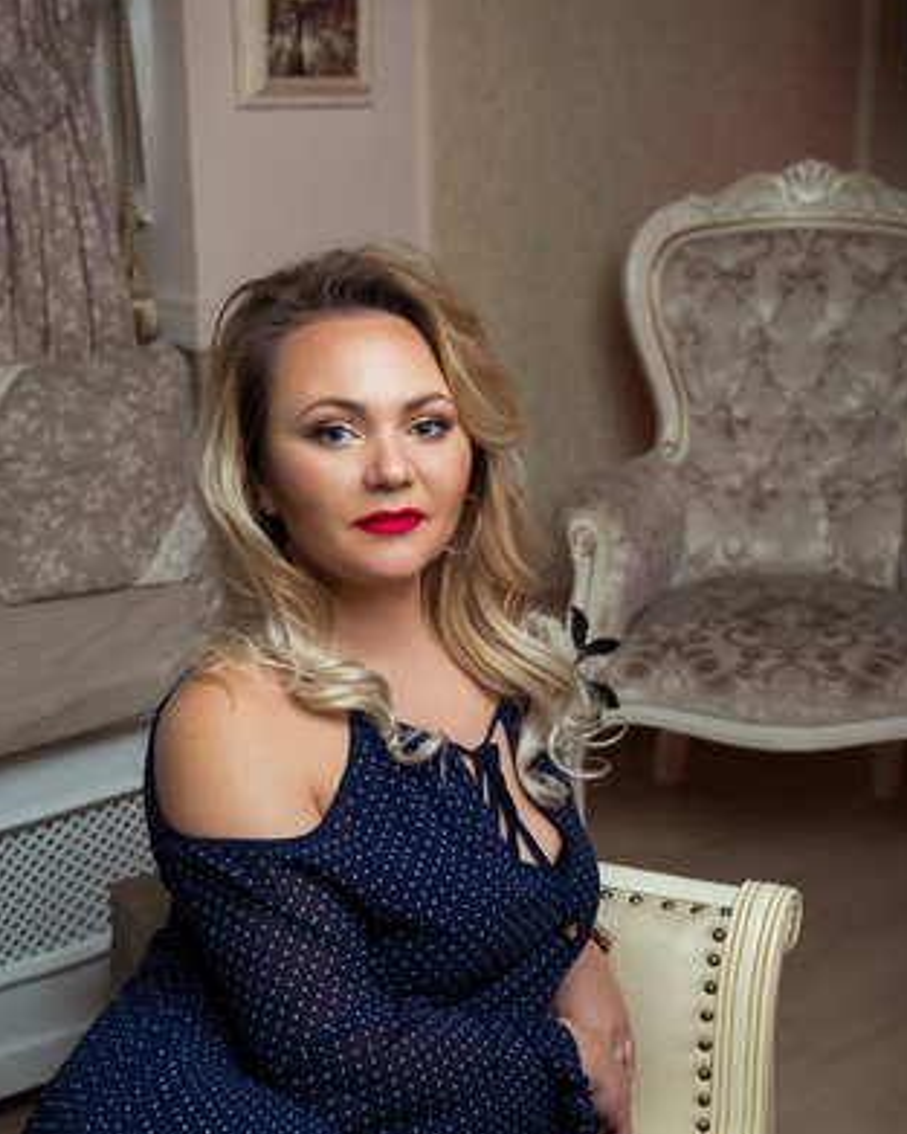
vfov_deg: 28.6
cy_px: 699
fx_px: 2214
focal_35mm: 66
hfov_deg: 23.2
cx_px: 478
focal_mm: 55
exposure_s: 1/200
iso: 160
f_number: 4.5
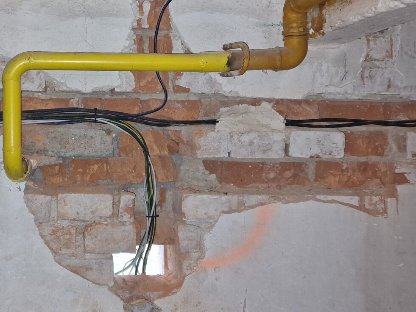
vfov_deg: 30.2
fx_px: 577
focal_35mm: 48
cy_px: 125
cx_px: 109
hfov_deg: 38.7
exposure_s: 1/10
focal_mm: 6.4
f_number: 1.8
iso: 389
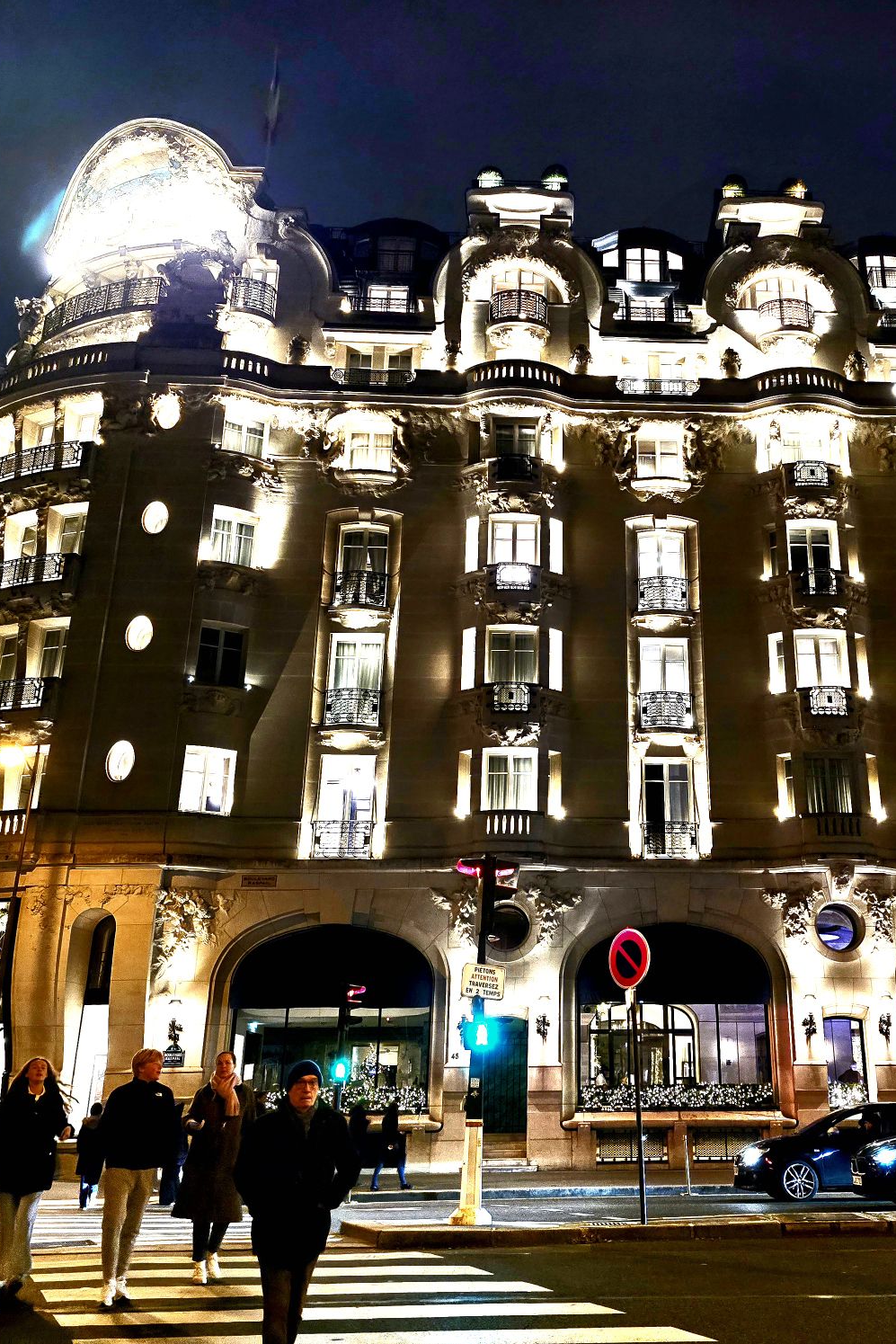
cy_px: 672
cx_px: 612
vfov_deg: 58.7
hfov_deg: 40.5
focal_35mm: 32
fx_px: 1194
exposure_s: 1/101
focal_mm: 6.3
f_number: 1.7
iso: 1600
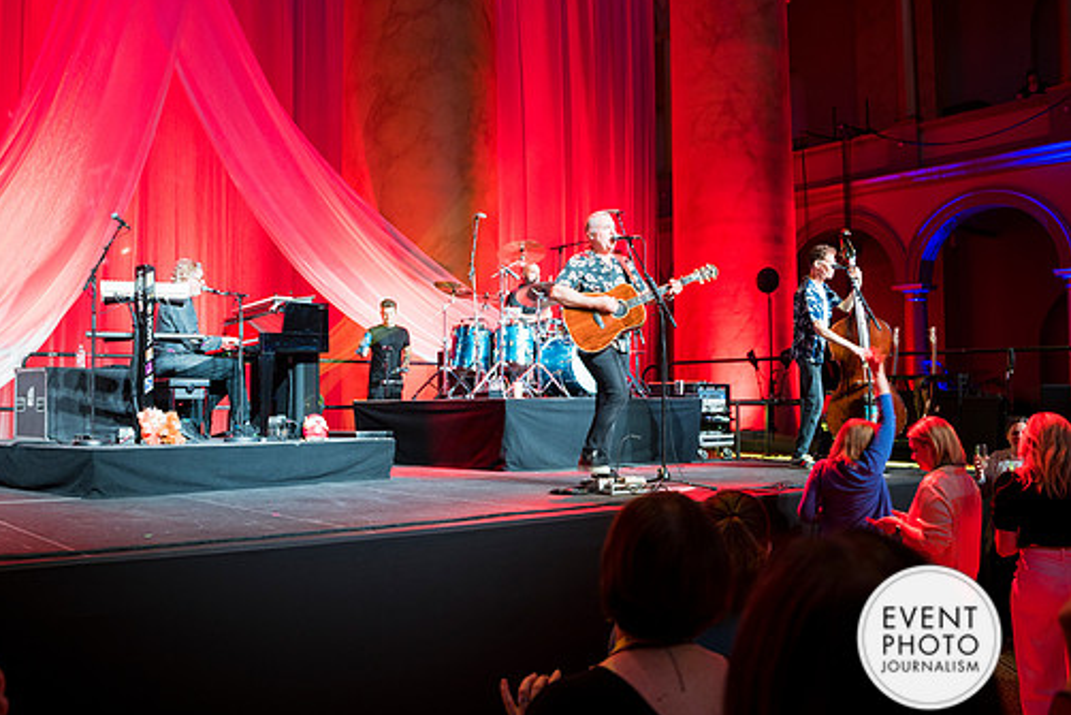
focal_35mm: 33
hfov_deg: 56.9
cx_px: 451
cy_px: 364
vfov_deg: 40.0
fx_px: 982
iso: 800
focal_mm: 28
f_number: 4
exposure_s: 1/40
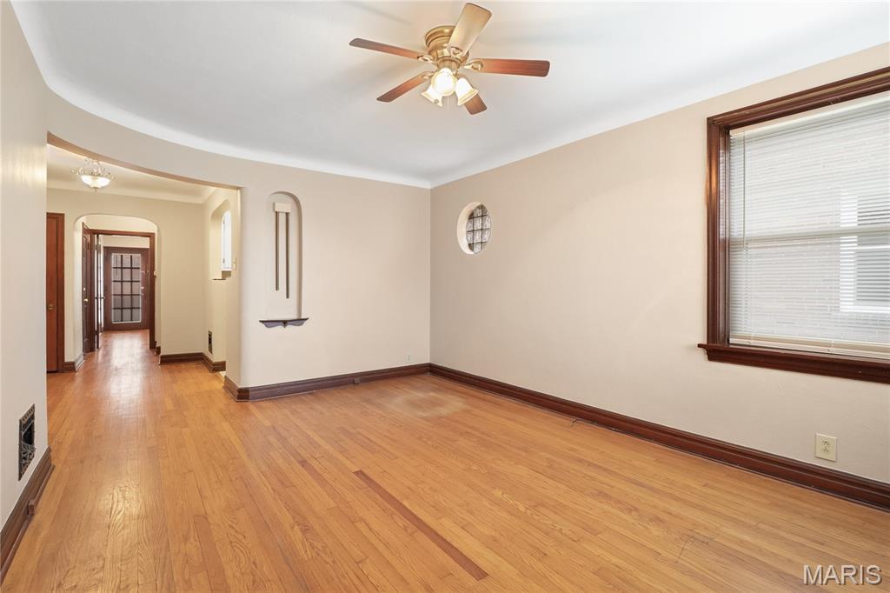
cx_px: 445
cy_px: 296
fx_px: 395
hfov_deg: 96.8
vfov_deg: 73.7
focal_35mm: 16
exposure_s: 1
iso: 640
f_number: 9
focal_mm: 8
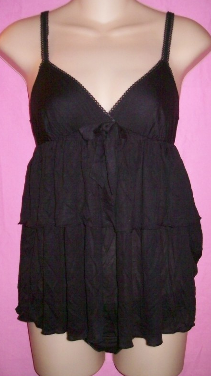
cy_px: 187
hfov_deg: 29.7
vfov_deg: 50.5
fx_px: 398
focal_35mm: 40
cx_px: 117
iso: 160
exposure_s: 1/64
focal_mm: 6
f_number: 2.7
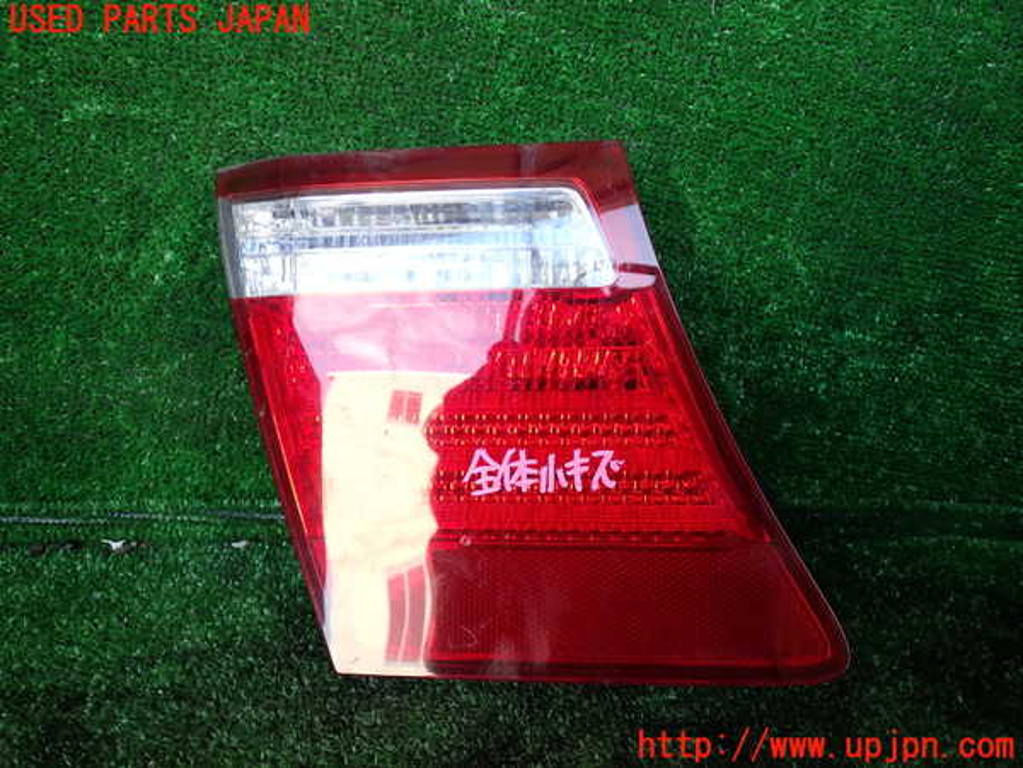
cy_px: 384
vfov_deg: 46.8
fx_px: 887
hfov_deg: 60.0
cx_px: 512
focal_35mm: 30
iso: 100
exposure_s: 1/60
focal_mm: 5.4
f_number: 2.3
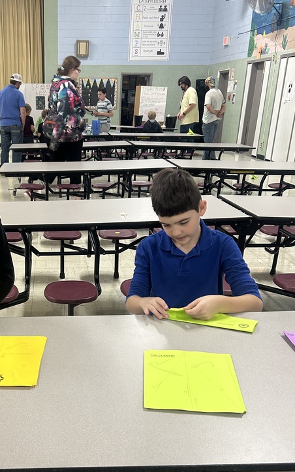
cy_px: 312
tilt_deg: -22.6
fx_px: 502
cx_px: 68
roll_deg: -0.3
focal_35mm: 39
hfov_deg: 32.0
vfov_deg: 49.6
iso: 200
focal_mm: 5.7
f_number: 1.5
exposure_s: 1/60
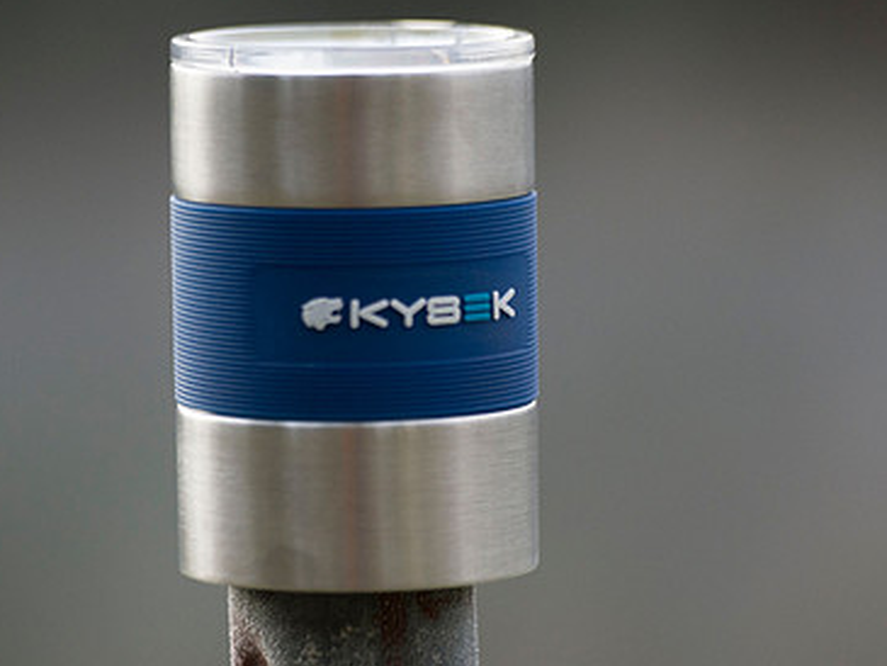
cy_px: 377
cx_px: 435
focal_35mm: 305
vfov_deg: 4.9
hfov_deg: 6.5
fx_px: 7818
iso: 2500
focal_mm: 200
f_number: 2.8
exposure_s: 1/60
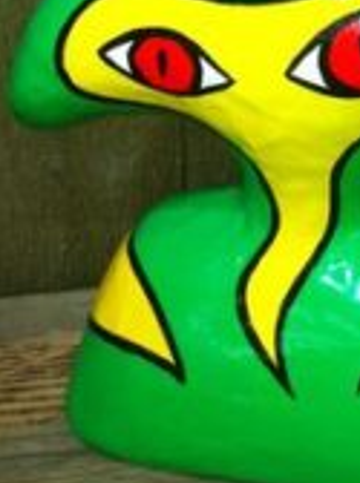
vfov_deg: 22.6
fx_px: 1171
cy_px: 26
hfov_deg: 17.2
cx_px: 331
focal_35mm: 84
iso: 80
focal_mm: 3.85
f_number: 2.8
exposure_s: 1/35
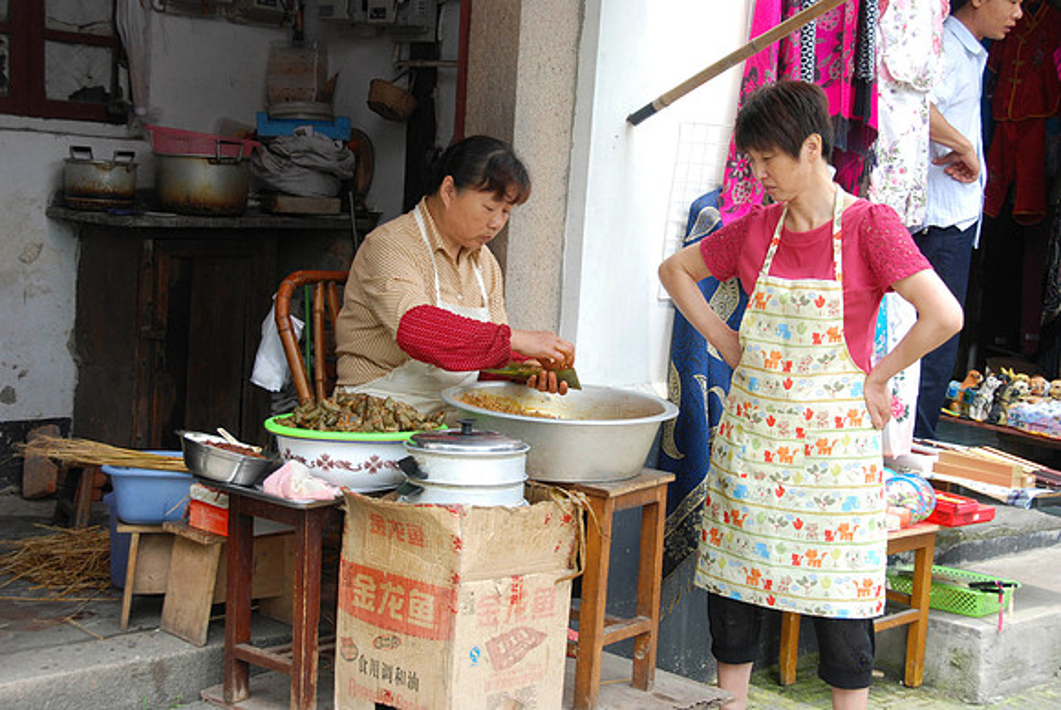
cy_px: 355
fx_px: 1859
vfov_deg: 21.6
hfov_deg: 31.9
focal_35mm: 63
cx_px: 530
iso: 320
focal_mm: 42
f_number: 6.3
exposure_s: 1/160
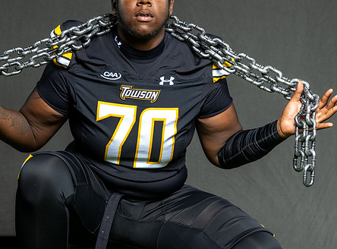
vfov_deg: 10.1
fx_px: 1414
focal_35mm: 146
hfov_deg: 13.6
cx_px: 176
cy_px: 94
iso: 200
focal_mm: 70
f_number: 7.1
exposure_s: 1/200
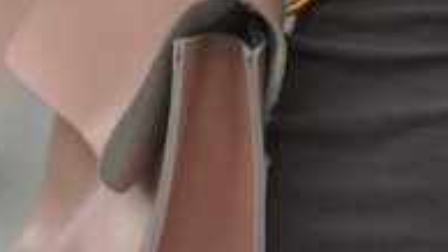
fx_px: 11686
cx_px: 693
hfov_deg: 2.2
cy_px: -442
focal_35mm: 984
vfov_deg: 1.2
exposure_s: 1/400
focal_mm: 135
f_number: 2.8
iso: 500
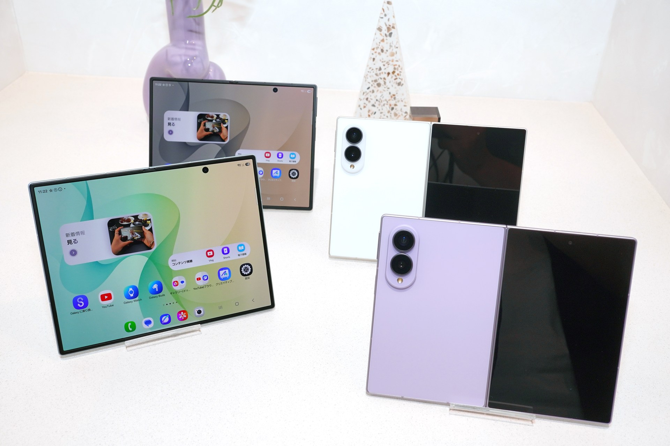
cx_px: 335
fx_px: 659
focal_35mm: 35
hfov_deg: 53.9
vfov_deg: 37.5
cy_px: 223
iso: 250
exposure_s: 1/125
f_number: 8
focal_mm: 23.6
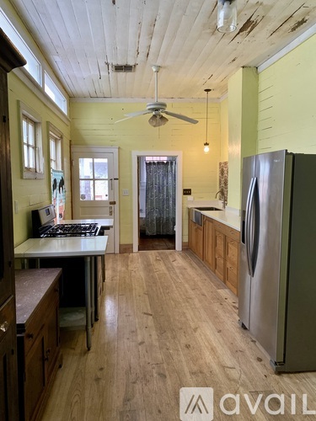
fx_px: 316
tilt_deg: -6.5
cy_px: 210
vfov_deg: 67.3
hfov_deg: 53.1
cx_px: 158
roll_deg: -0.1
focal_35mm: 26
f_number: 1.8
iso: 160
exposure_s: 1/60
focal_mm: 4.25
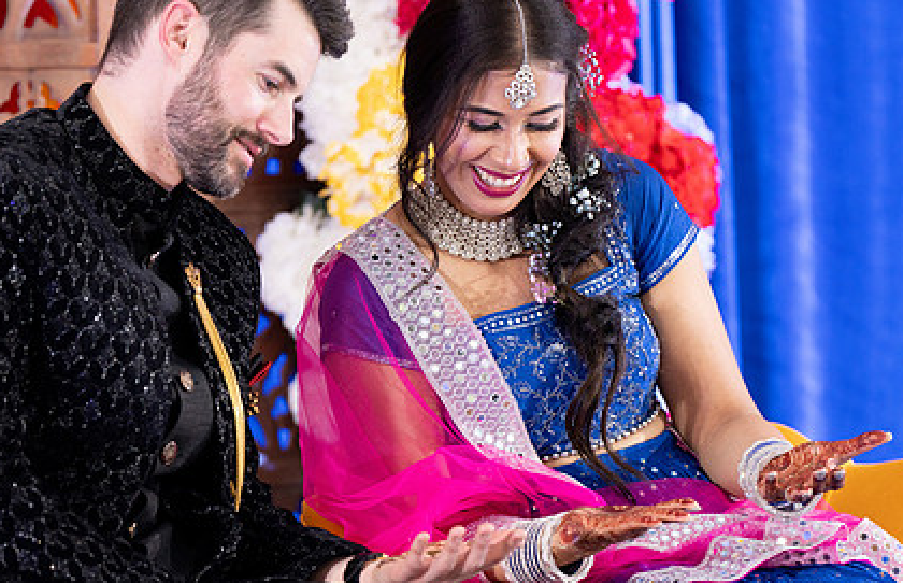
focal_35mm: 317
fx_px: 7873
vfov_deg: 4.2
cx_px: 439
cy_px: 432
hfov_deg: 6.6
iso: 1000
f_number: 2.8
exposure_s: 1/200
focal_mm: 200
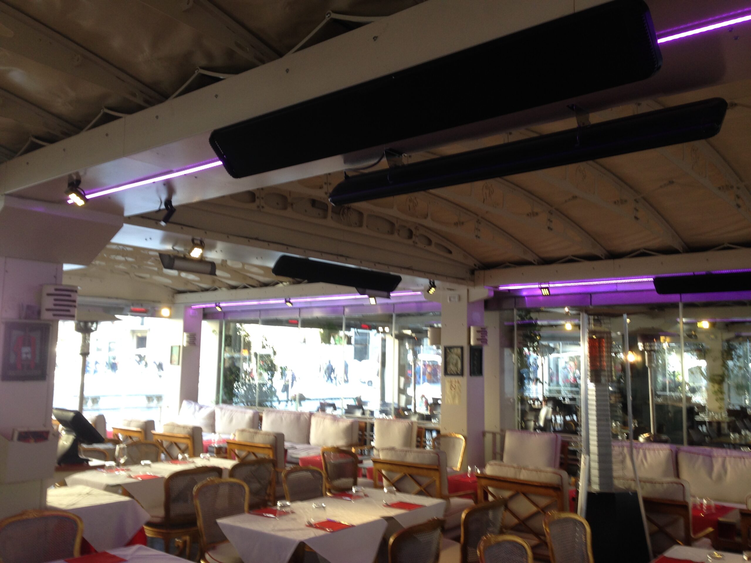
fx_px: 716
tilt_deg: +7.6
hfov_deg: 55.4
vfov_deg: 42.9
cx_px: 376
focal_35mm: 33
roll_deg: -0.7
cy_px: 282
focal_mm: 4.12
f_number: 2.4
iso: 50
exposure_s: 1/24
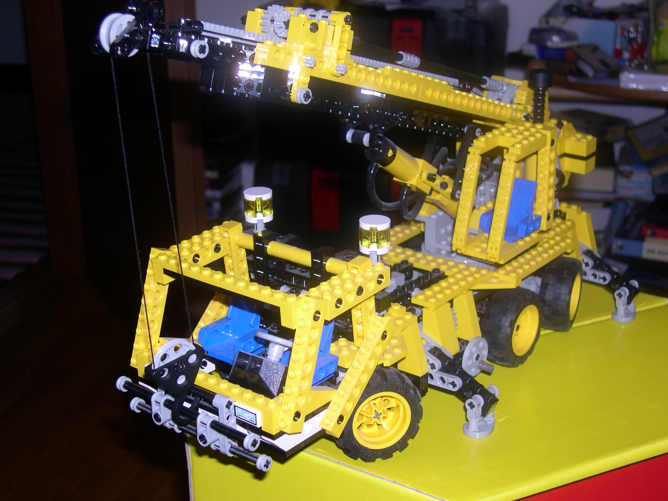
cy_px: 250
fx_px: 1003
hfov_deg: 36.8
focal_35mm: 52
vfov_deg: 28.0
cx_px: 334
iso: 100
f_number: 3.2
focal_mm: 11.1
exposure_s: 1/60
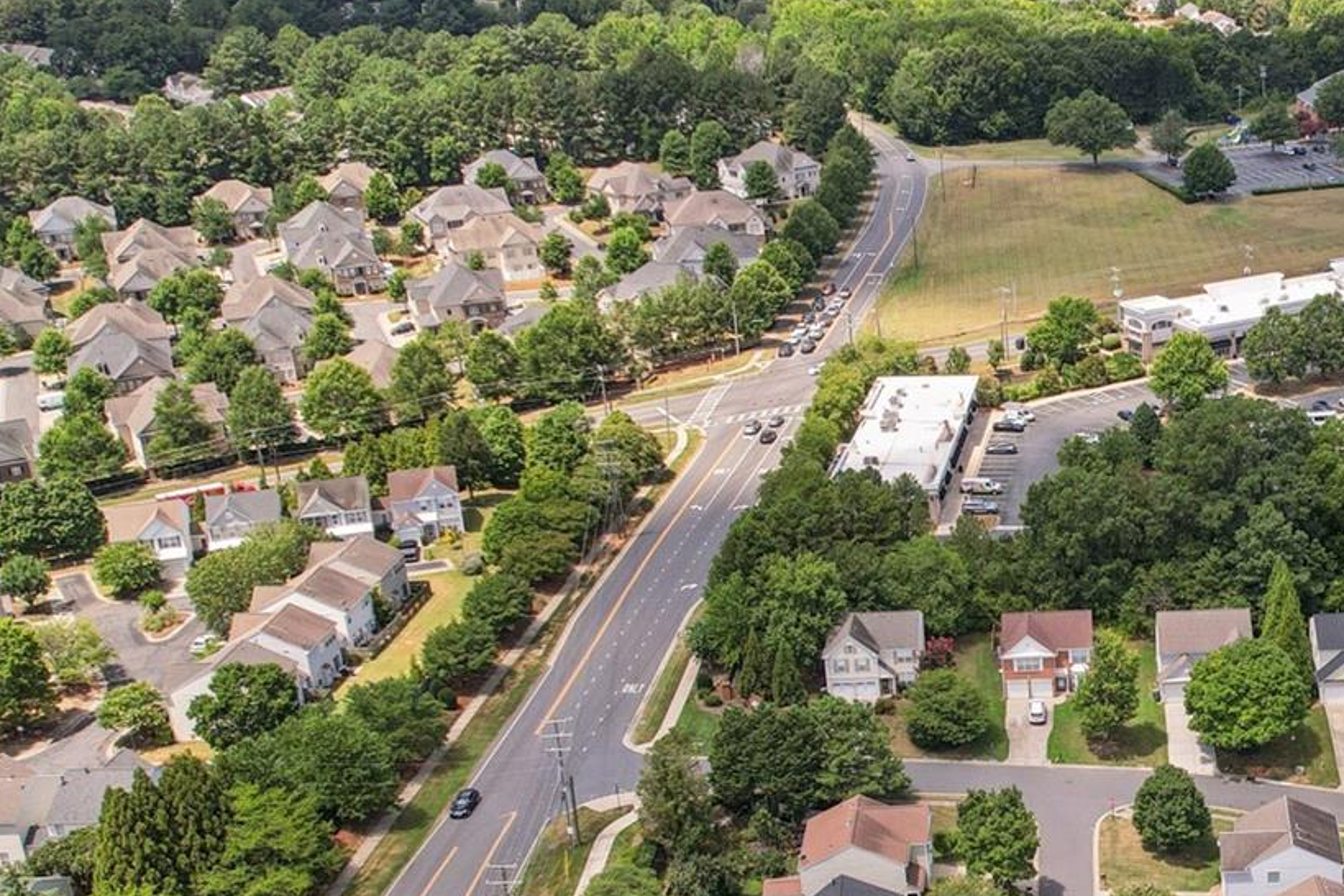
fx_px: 2053
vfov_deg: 24.4
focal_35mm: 55
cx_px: 1300
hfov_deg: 33.6
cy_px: 654
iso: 100
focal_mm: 8.4
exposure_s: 1/240
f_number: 2.8
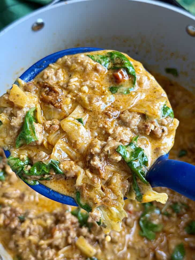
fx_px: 361
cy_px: 130
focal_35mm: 48
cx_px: 98
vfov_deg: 39.7
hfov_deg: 30.3
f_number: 1.8
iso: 100
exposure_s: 1/121
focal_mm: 6.8
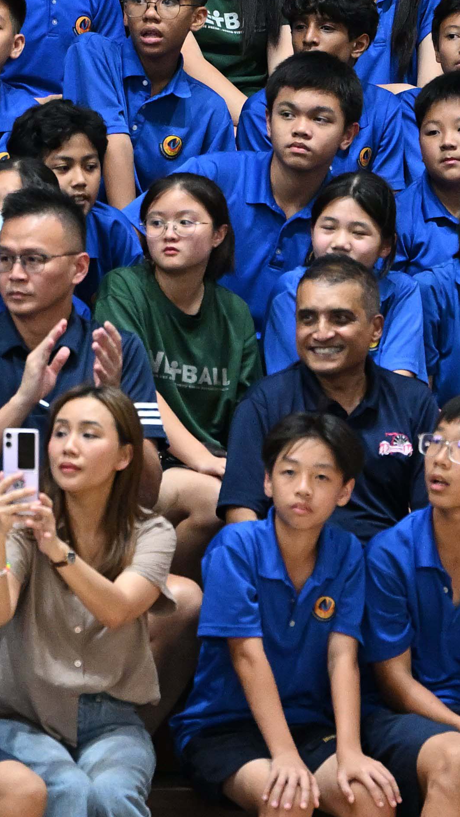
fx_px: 13446
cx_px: 76
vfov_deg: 3.5
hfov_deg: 2.0
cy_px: -124
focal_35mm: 620
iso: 2800
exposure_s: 1/1000
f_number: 2.5
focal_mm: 135
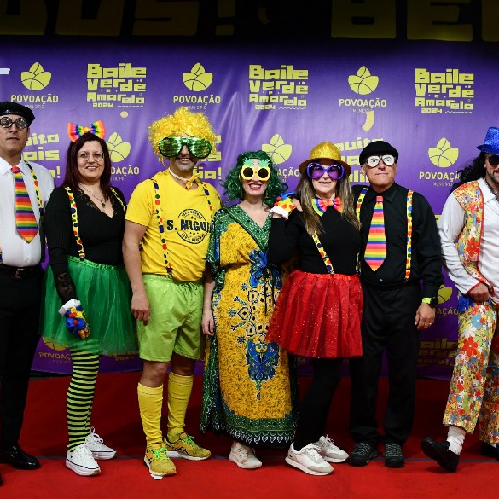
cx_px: 358
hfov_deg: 30.7
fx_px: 897
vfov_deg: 31.1
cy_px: 266
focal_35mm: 55
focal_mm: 25
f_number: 4
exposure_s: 1/125
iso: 1400
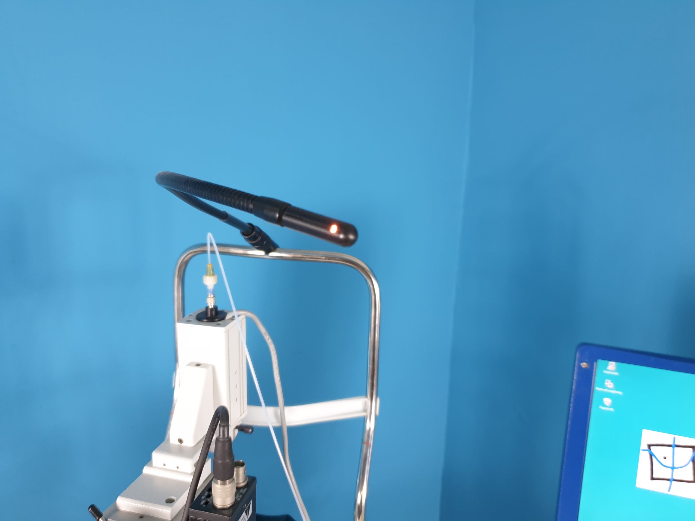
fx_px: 522
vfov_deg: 53.1
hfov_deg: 67.3
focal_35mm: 26
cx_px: 348
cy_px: 260
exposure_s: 1/50
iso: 125
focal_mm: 4.3
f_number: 1.5
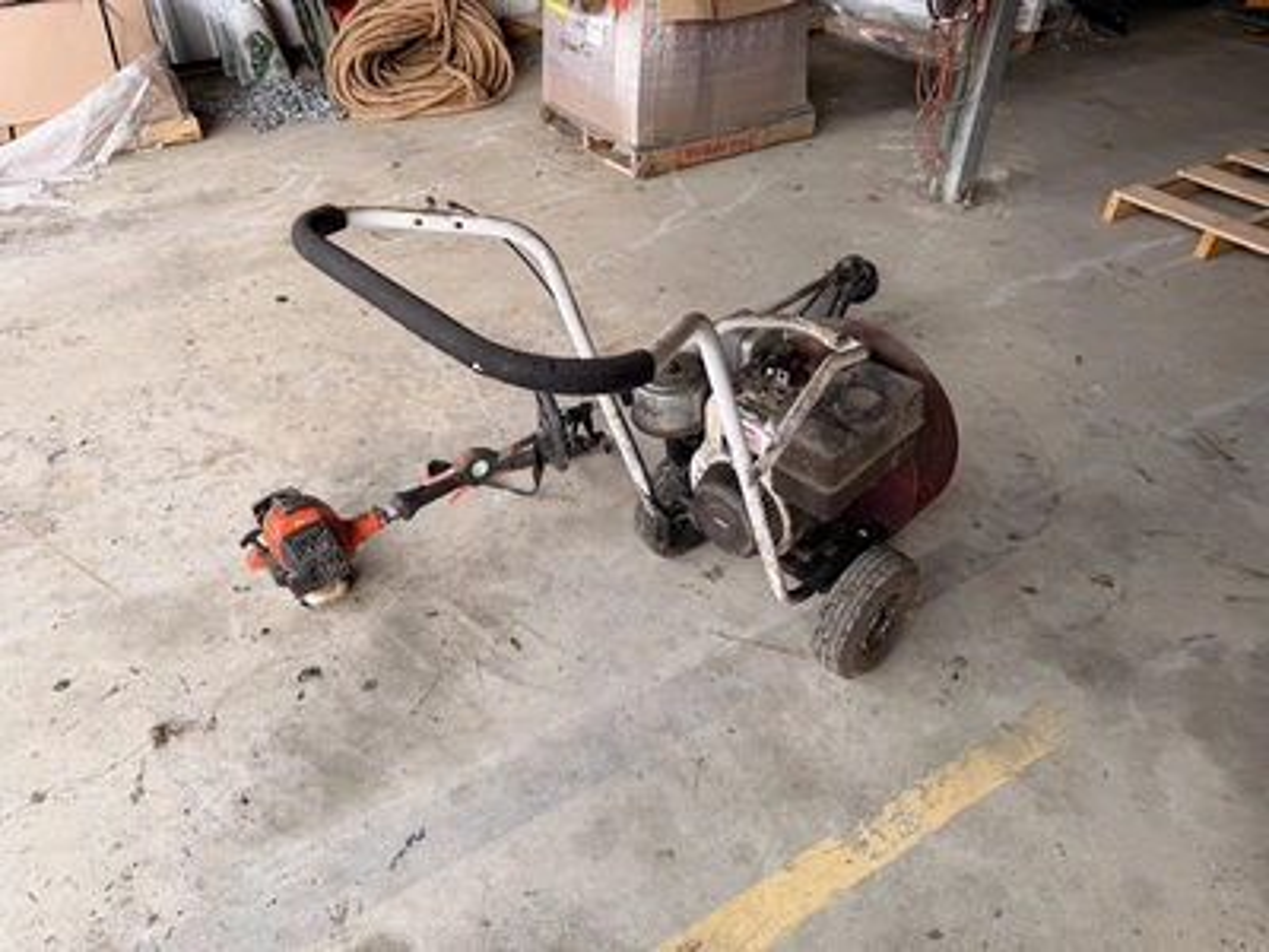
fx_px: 880
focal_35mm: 24
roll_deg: +1.8
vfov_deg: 56.8
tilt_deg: -34.4
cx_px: 634
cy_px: 476
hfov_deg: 71.6
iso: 64
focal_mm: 6.76
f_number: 1.78
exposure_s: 1/121
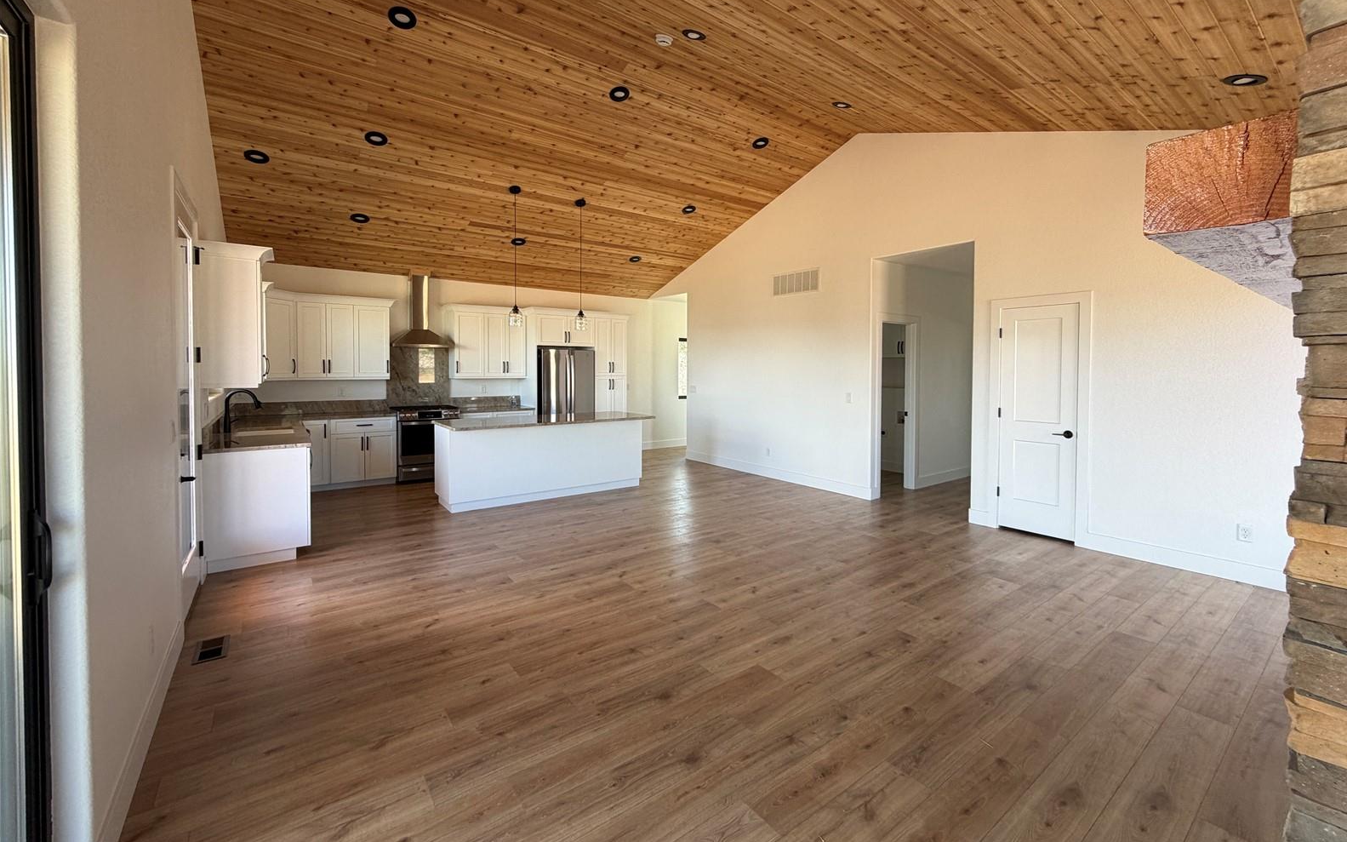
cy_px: 381
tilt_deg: -1.7
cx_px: 680
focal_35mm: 15
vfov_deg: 74.6
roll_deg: +0.2
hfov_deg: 101.5
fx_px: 551
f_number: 2.2
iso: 100
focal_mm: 2.22
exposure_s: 1/121
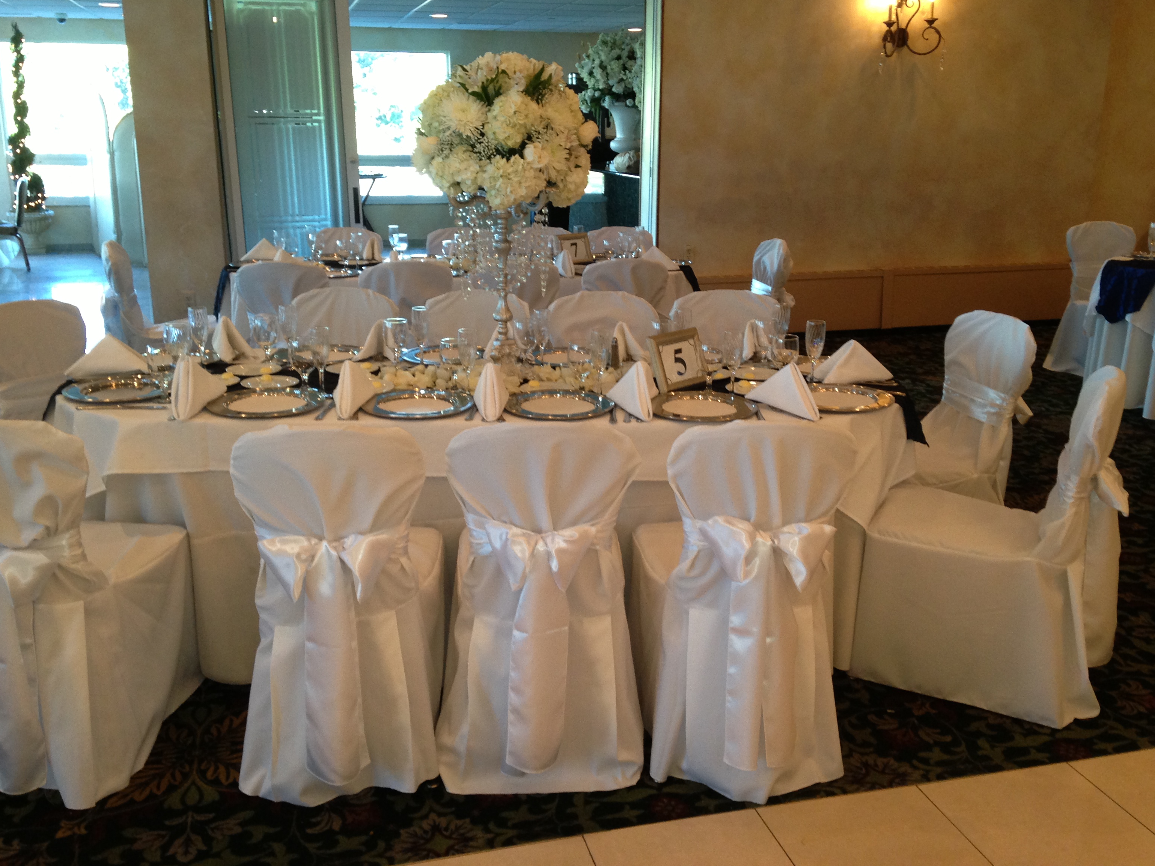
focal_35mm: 35
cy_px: 407
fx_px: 1168
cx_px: 550
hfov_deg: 52.6
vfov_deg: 40.7
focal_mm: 4.13
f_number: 2.4
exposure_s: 1/20
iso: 125
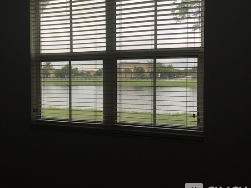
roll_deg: -0.5
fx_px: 254
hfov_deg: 52.5
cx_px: 107
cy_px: 88
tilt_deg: -1.9
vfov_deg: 40.6
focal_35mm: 35
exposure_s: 1/791
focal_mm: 4.15
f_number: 2.2
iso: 32
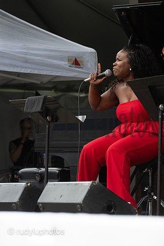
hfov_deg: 6.9
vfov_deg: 10.3
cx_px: 82
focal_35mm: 200
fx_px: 1367
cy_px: 123
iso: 1600
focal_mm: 200
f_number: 8
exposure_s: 1/1000
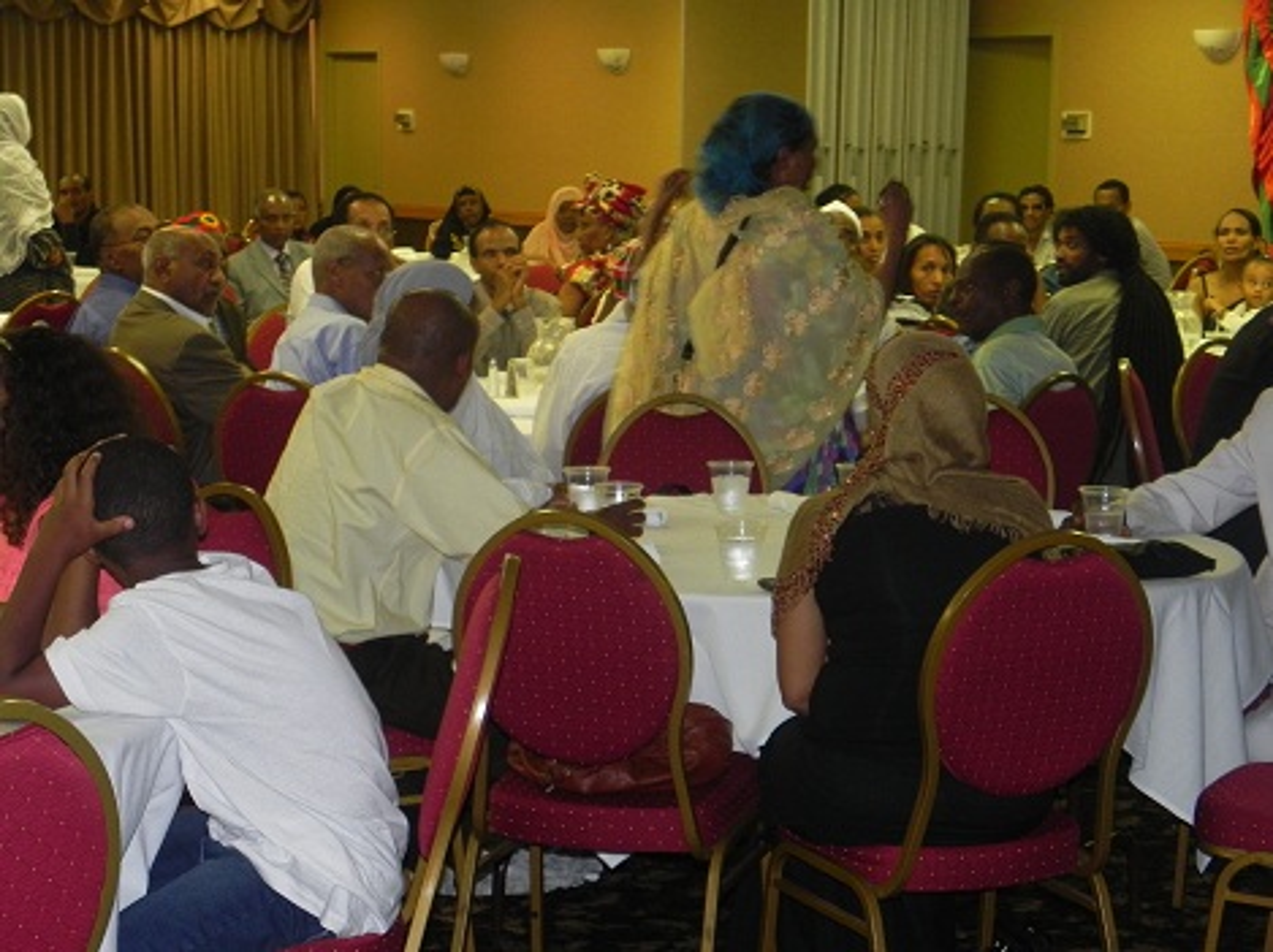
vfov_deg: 17.3
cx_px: 636
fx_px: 3123
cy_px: 476
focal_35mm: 85
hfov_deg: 23.0
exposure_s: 1/30
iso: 269
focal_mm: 15.1
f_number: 4
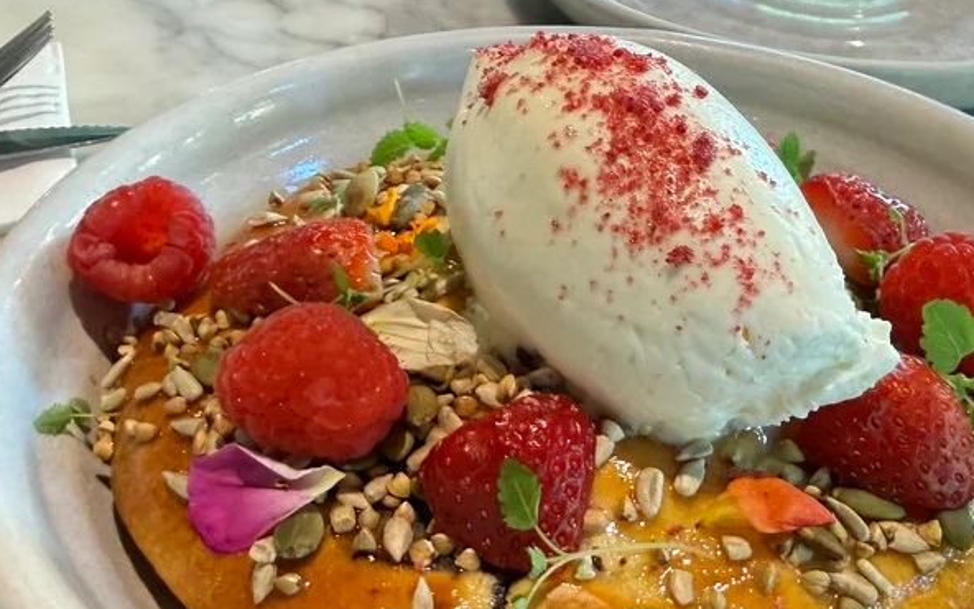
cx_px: 635
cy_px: 413
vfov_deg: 29.0
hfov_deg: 44.7
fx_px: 1168
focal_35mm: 44
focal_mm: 2.22
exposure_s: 1/50
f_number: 2.2
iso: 500
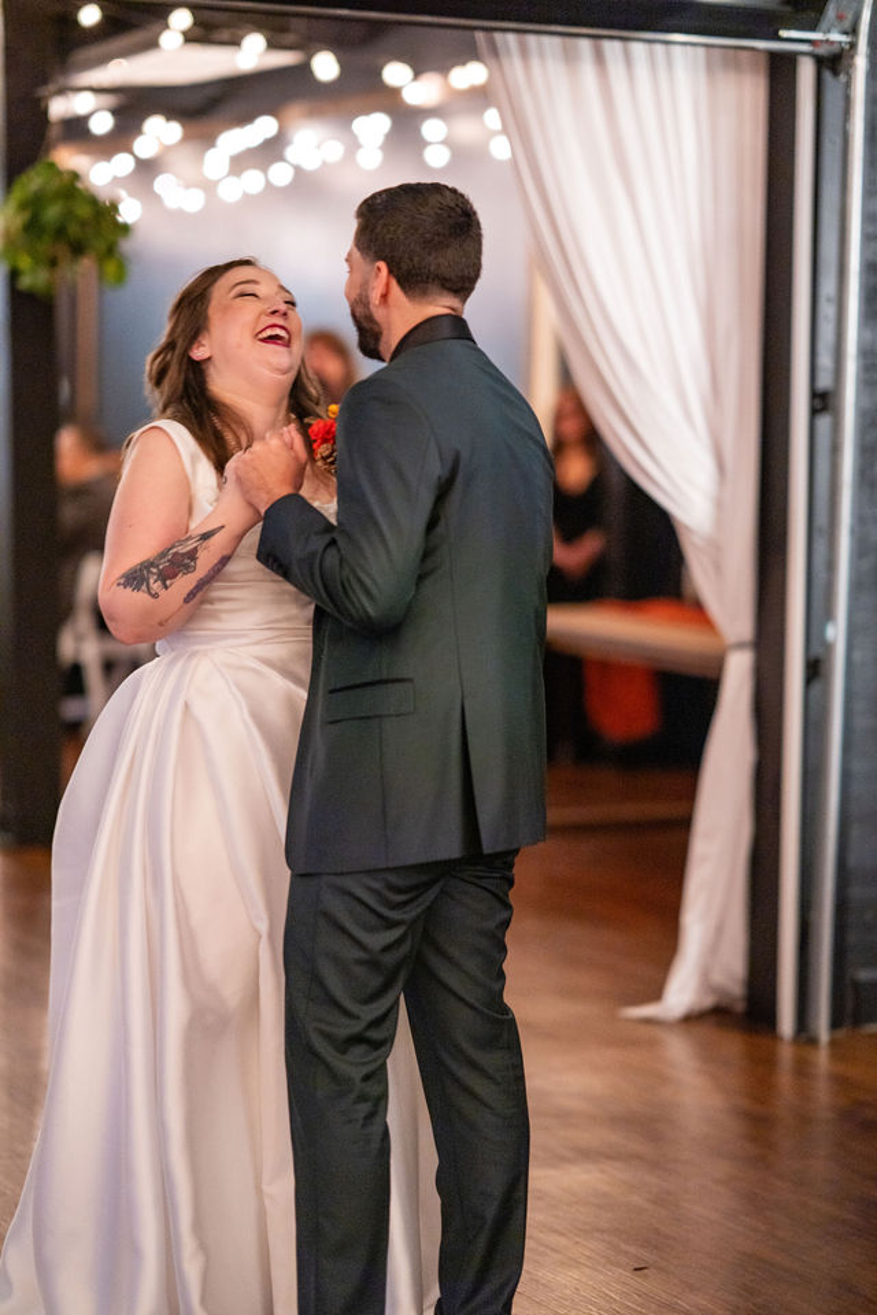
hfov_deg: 16.1
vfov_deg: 23.9
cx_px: 438
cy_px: 658
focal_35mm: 85
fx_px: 3106
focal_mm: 85
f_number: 1.4
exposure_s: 1/100
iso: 800
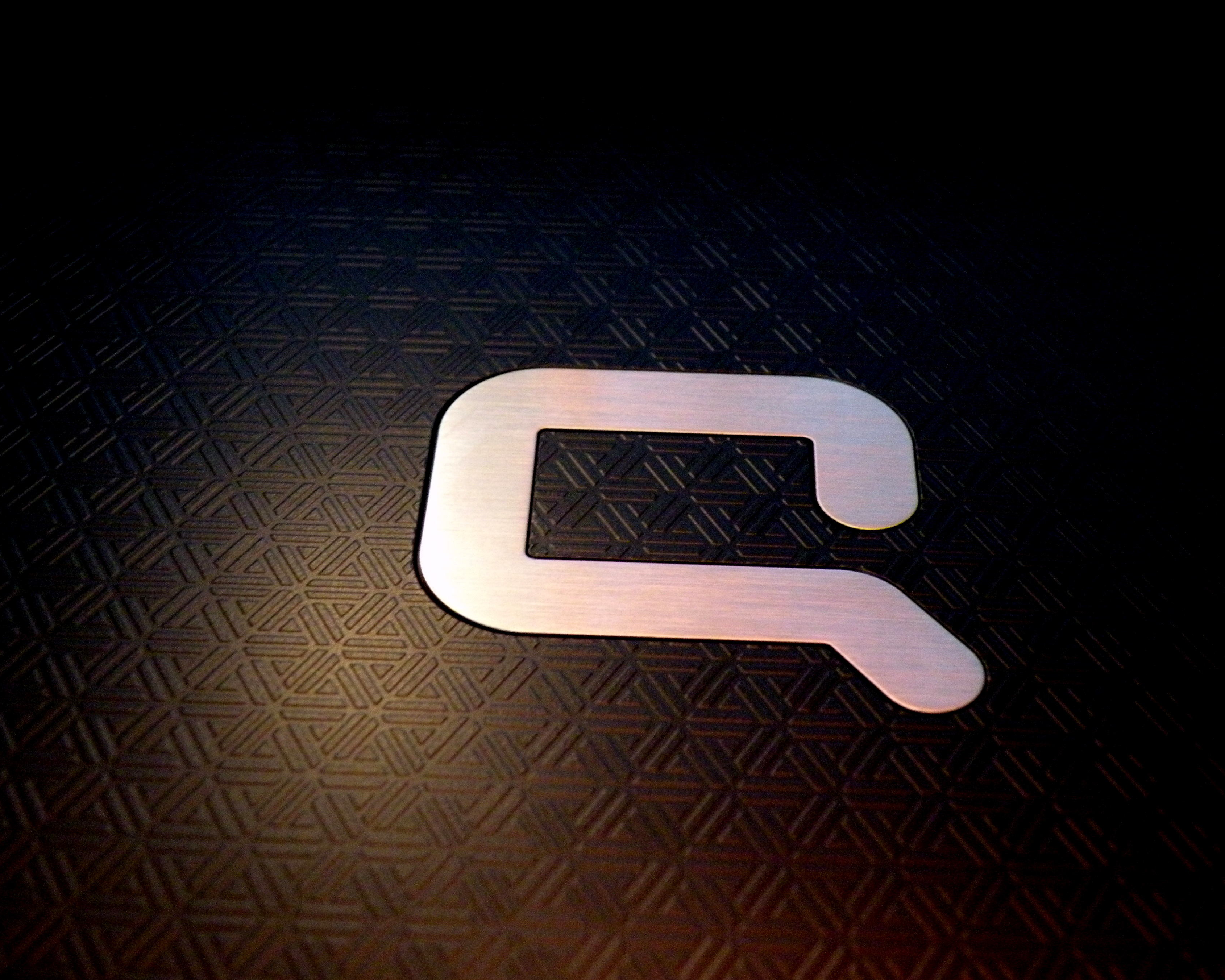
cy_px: 489
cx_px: 634
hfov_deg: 32.0
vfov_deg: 25.8
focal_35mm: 59
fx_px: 2139
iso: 676
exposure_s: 1/8
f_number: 3.5
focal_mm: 9.8
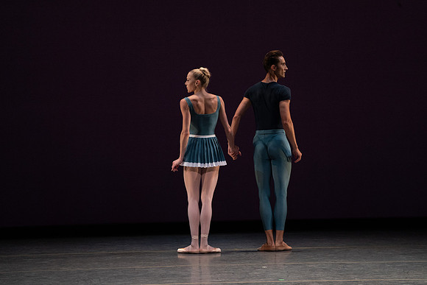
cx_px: 214
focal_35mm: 400
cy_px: 142
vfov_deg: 3.4
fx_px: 4745
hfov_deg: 5.2
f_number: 8
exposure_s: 1/400
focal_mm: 400
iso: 5000
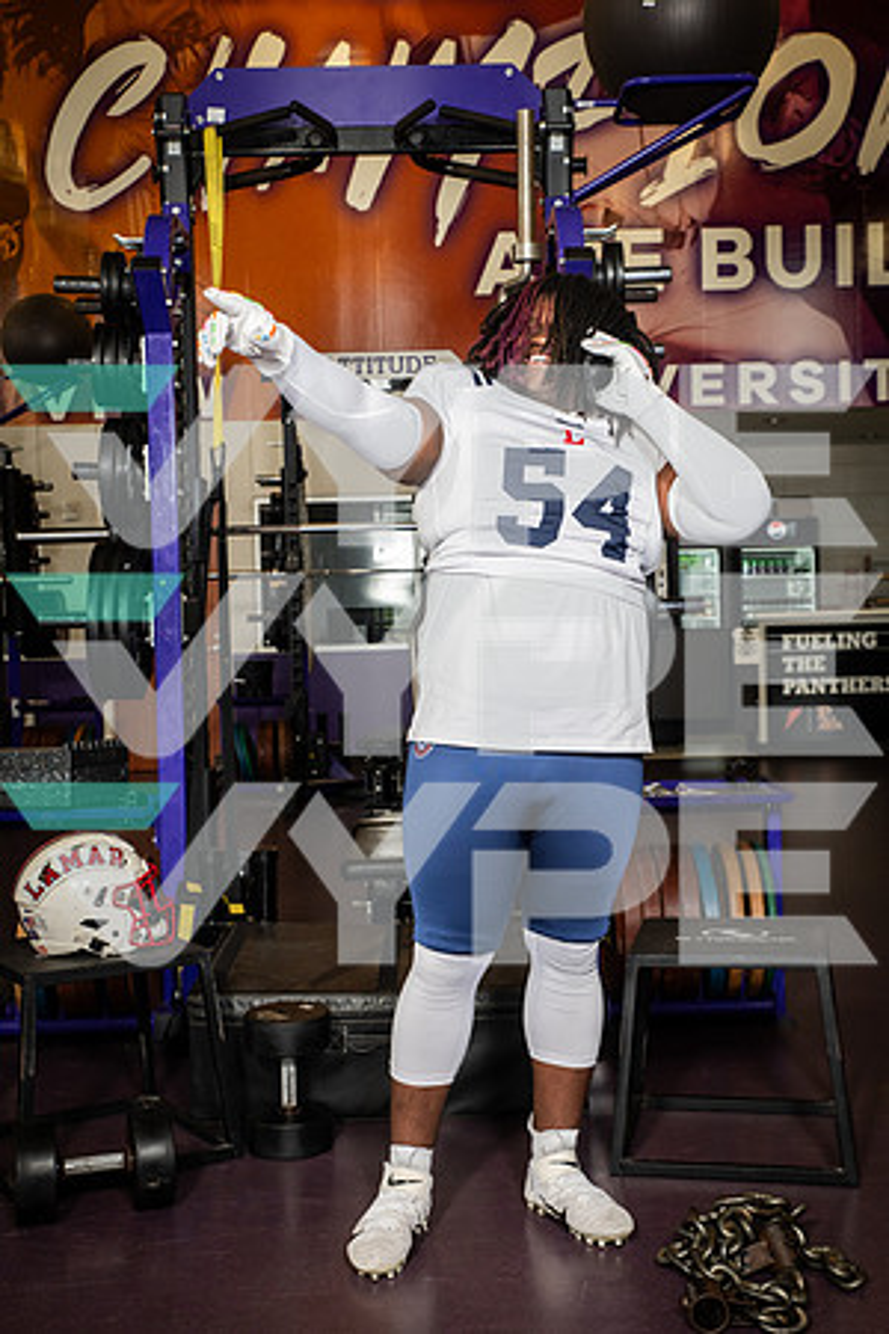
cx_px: 444
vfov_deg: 42.7
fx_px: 1704
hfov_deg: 29.2
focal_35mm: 46
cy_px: 667
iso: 800
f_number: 7.1
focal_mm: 46
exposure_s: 1/250
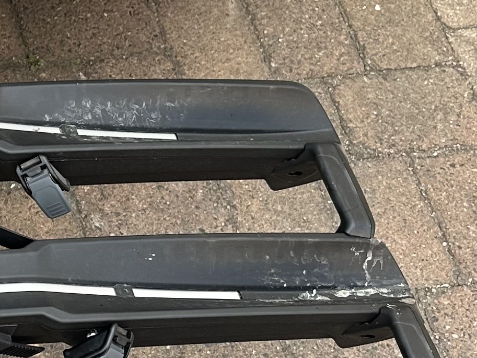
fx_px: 1461
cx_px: -290
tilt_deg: -56.7
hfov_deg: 16.5
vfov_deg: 14.0
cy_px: 177
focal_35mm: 106
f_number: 1.78
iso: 80
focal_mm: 6.86
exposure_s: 1/356
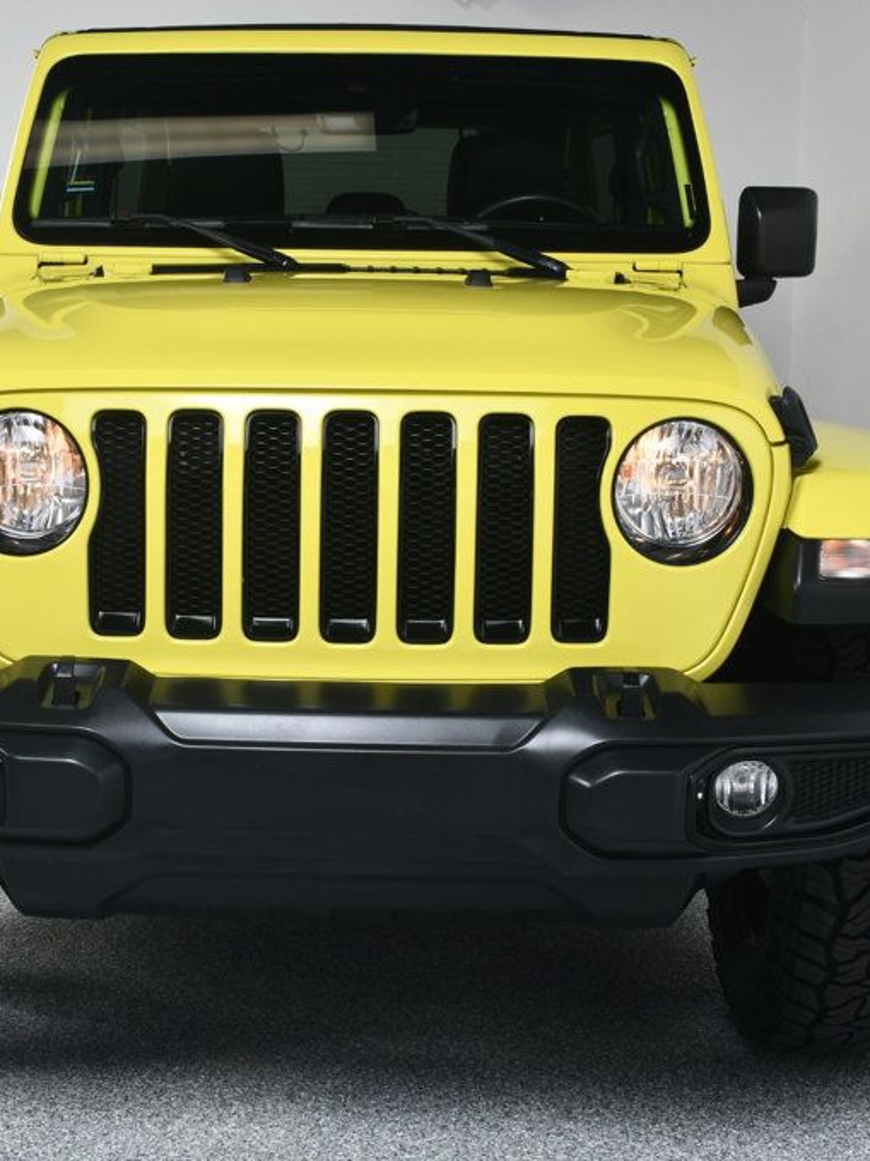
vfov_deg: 33.2
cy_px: 581
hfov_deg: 25.2
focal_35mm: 58
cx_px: 338
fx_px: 1944
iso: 100
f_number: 11
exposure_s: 1/160
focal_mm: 27
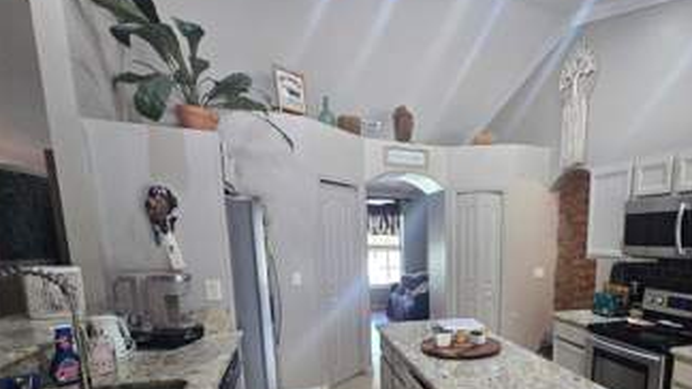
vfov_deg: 49.9
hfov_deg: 79.4
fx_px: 385
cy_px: 318
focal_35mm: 21
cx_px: 491
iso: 400
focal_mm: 2.2
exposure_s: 1/60
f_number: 2.2
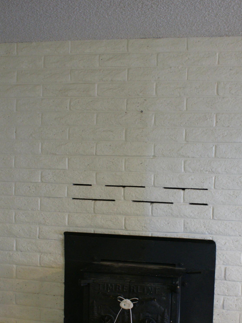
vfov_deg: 40.1
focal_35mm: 47
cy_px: 203
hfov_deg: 30.8
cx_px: 138
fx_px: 438
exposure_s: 1/30
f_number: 4.5
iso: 800
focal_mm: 24
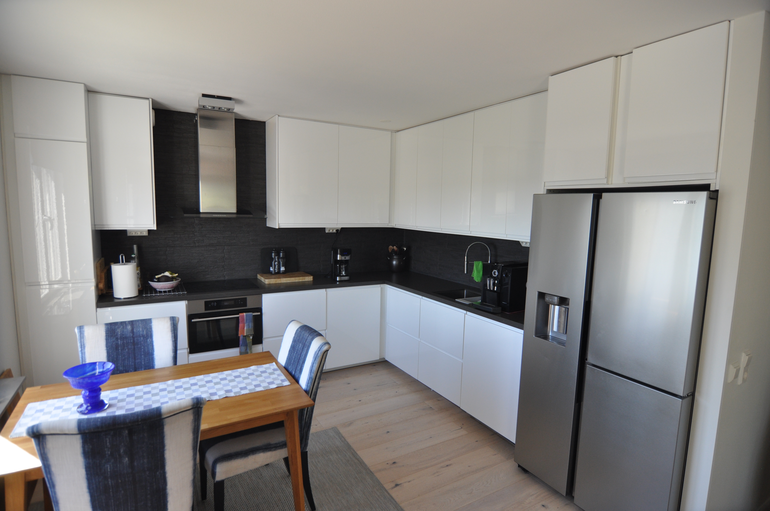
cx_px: 385
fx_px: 385
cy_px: 256
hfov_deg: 90.1
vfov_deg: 67.2
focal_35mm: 18
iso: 400
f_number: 5.6
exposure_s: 1/125
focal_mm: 12
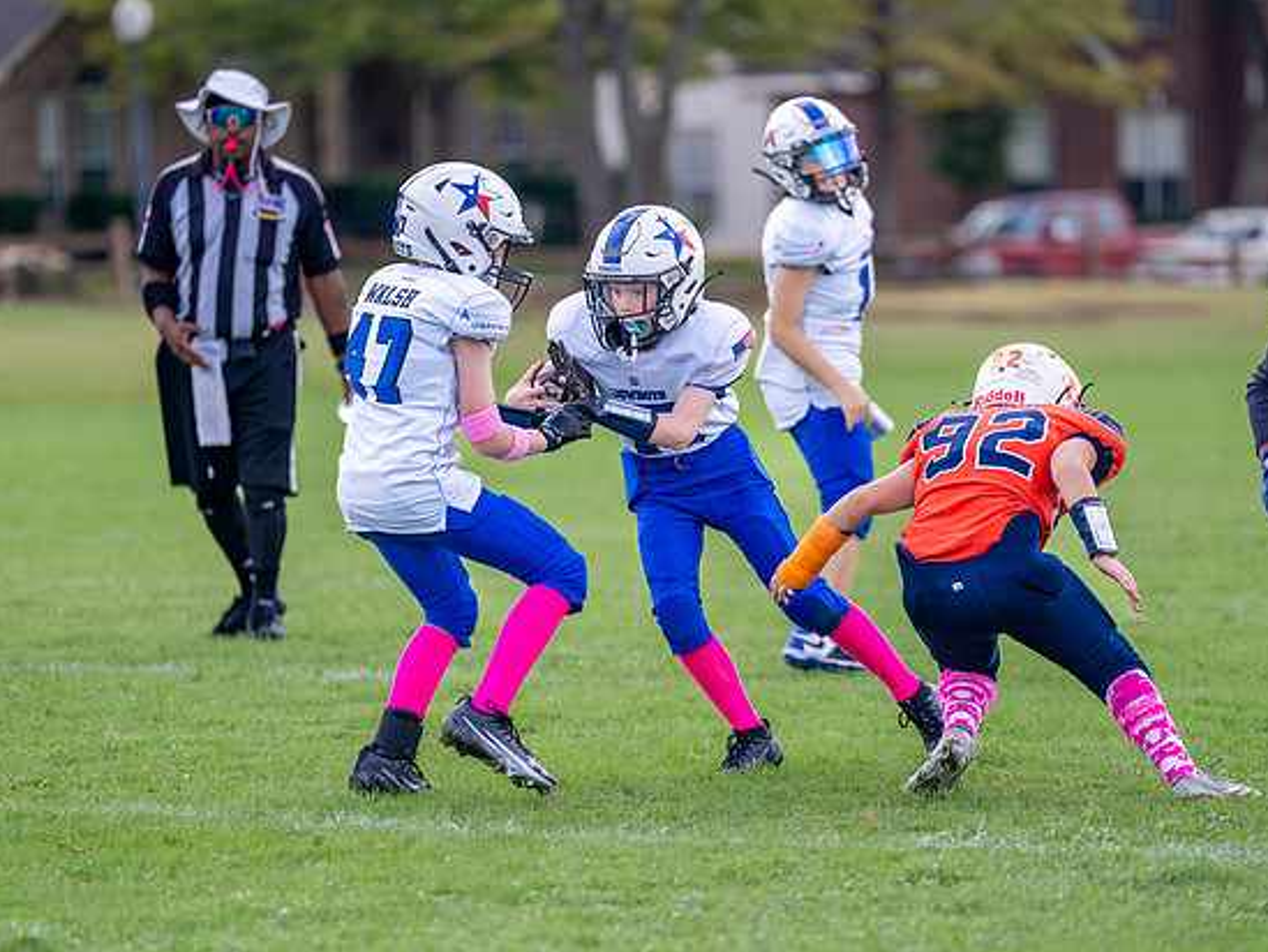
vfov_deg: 5.4
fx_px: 10039
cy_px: 473
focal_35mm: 274
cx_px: 714
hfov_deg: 7.2
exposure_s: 1/2500
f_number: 2.8
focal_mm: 200
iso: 400
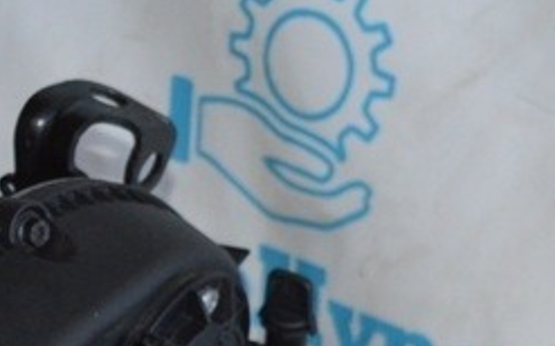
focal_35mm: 152
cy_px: 599
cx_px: -128
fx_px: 2298
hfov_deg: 13.4
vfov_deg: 8.3
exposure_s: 1/60
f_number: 4
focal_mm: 24
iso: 1250
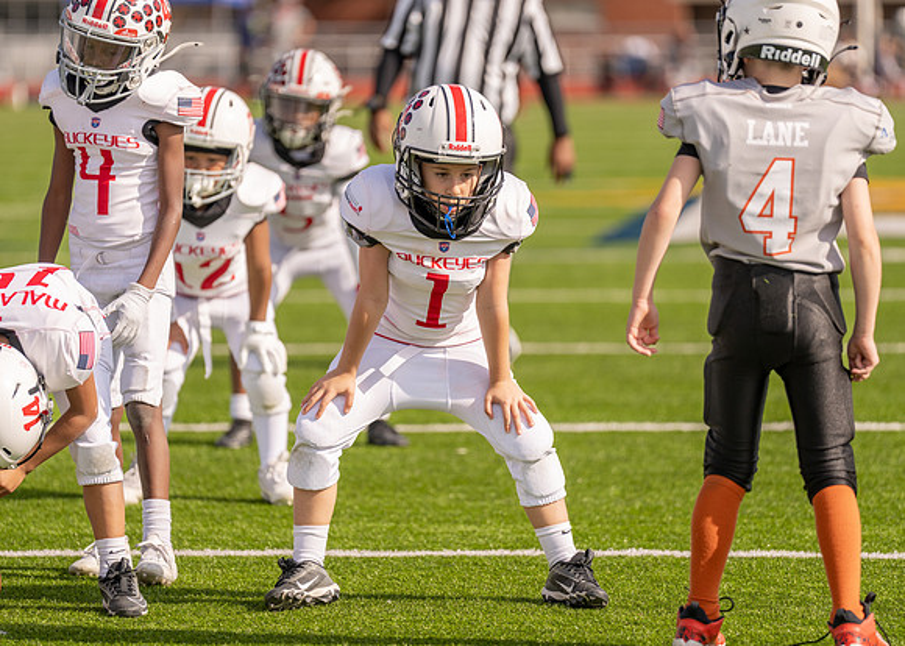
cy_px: 311
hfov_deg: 8.7
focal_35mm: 231
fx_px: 5927
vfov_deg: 6.2
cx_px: 428
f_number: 2.8
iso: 100
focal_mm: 200
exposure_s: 1/2500
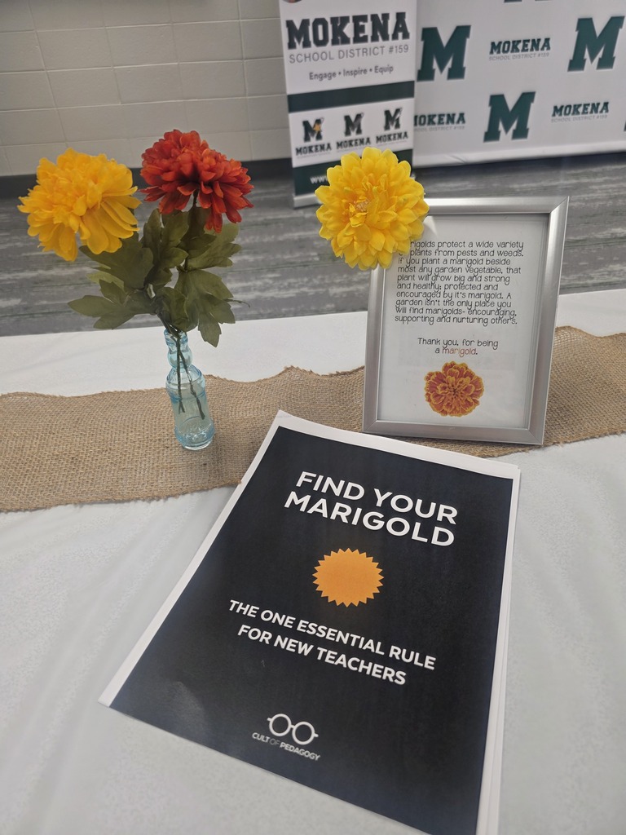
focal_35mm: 23
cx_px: 313
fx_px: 555
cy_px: 418
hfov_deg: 58.9
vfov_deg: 73.9
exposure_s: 1/120
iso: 80
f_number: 1.7
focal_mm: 6.3
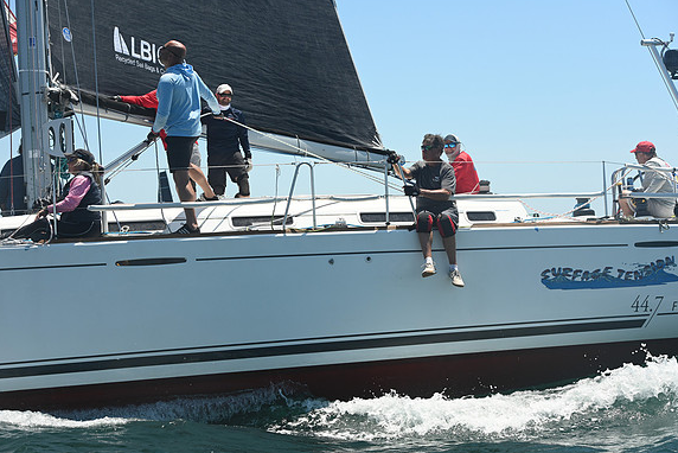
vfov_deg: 19.2
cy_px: 226
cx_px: 338
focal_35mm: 71
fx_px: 1338
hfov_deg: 28.4
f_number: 7.1
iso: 320
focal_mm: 70
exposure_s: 1/1000
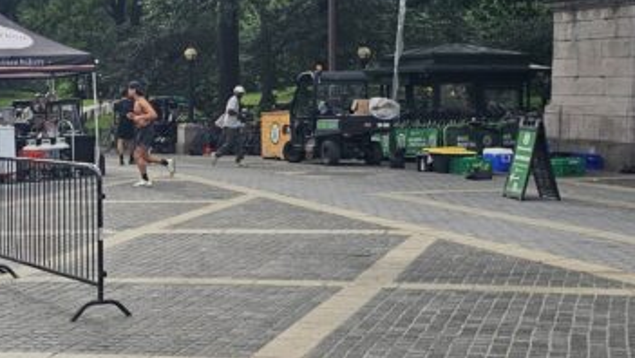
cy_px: 99
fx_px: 1230
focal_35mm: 73
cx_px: 203
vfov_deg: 16.5
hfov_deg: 28.7
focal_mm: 6.3
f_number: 1.7
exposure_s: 1/374
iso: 10
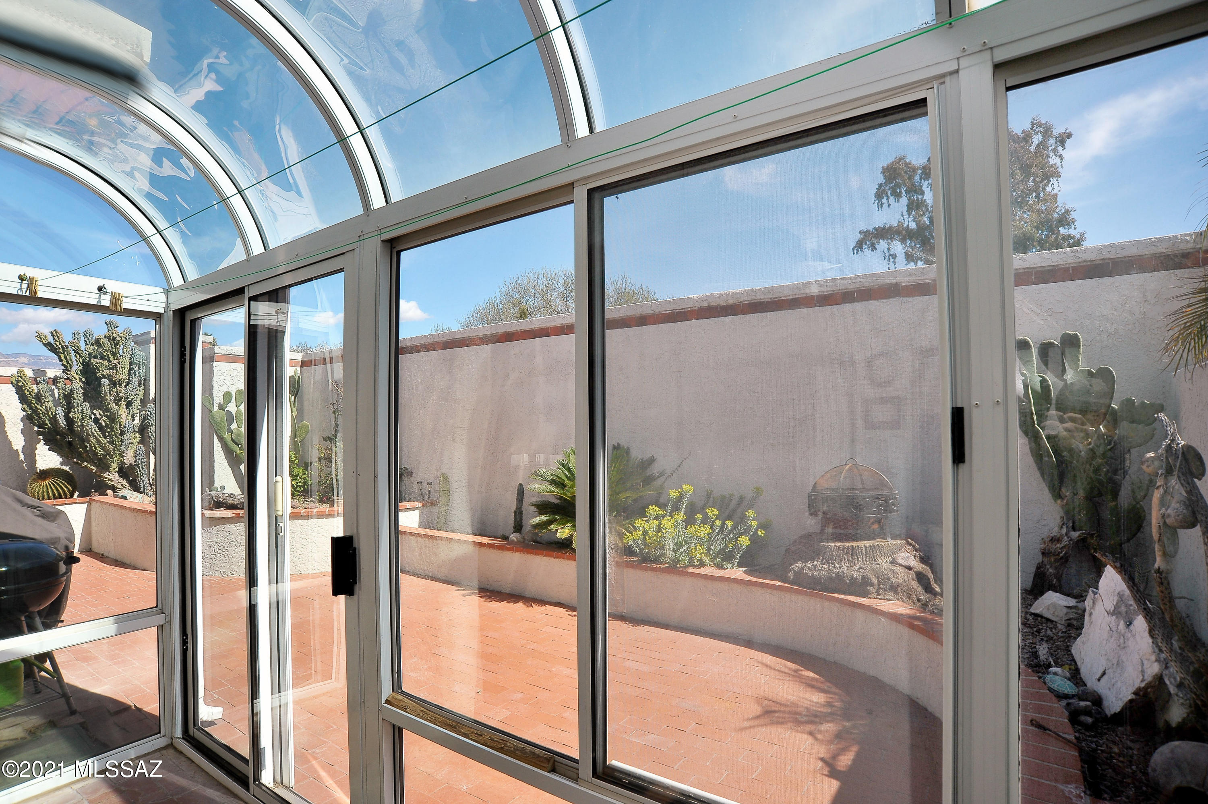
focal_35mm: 18
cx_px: 604
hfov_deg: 90.0
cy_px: 402
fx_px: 604
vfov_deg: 67.3
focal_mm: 18
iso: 640
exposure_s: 1/400
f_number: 11
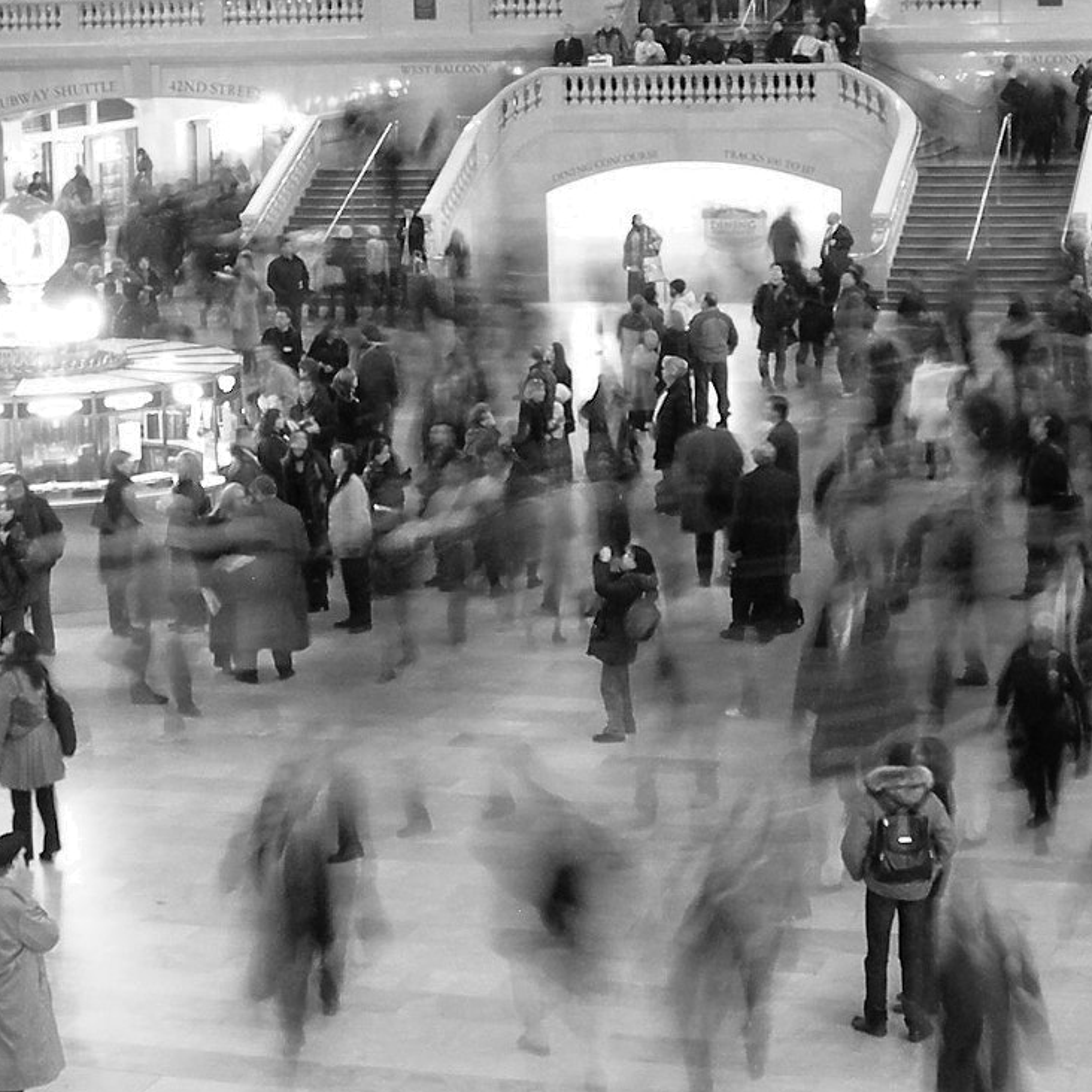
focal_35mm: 89
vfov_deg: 19.3
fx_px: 3176
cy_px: 194
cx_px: 313
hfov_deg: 19.4
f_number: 2.7
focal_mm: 7.5
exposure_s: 1.28
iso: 200
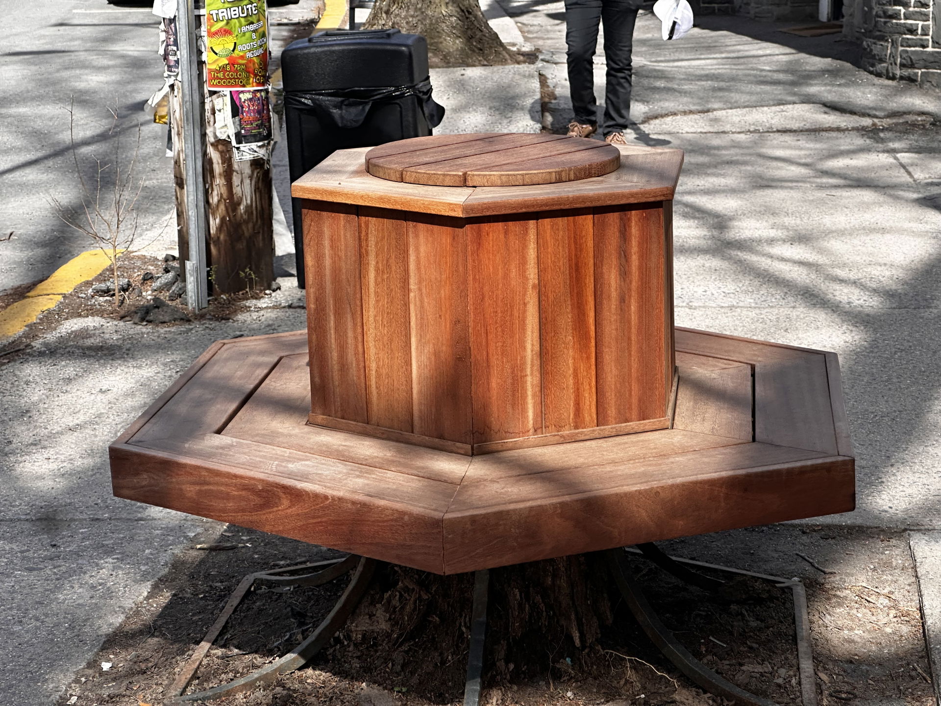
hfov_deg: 25.3
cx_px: 470
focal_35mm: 77
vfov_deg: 19.1
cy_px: 353
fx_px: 2093
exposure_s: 1/389
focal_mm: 9
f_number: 2.8
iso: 32
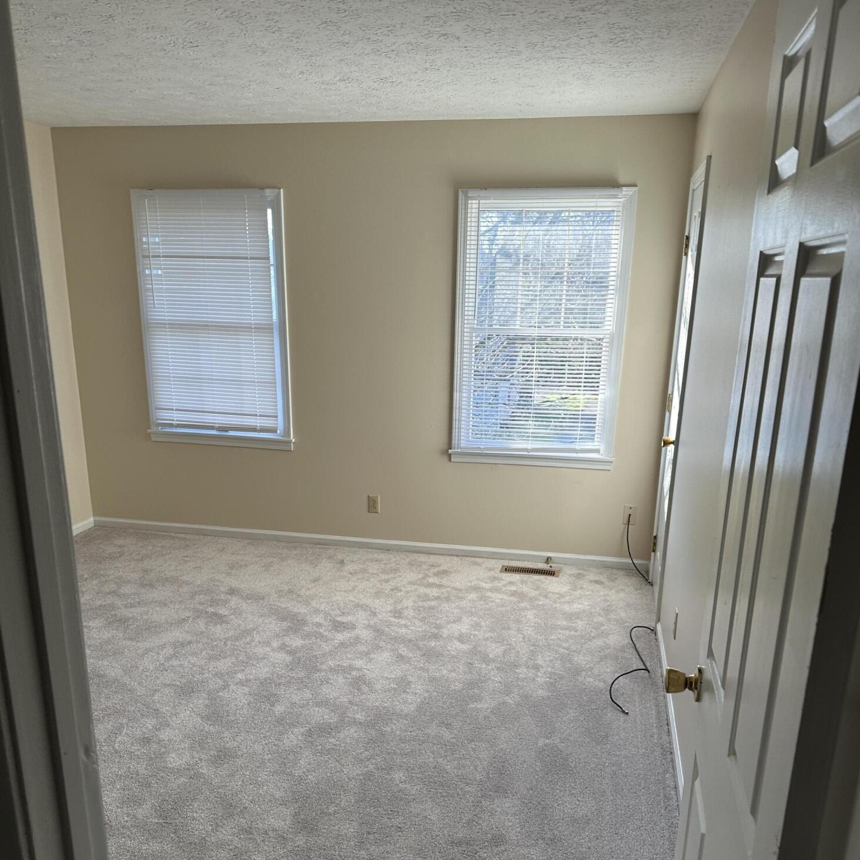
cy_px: 527
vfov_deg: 55.1
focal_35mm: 29
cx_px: 436
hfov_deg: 55.6
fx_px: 815
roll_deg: -0.1
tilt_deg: -17.9
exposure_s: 1/120
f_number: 1.78
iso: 64
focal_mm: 6.86
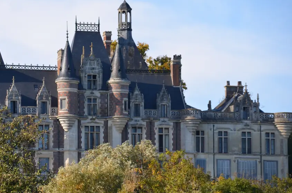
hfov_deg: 5.9
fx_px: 2837
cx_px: 102
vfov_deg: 3.9
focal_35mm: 351
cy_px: 87
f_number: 7.1
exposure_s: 1/250
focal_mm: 165
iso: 100
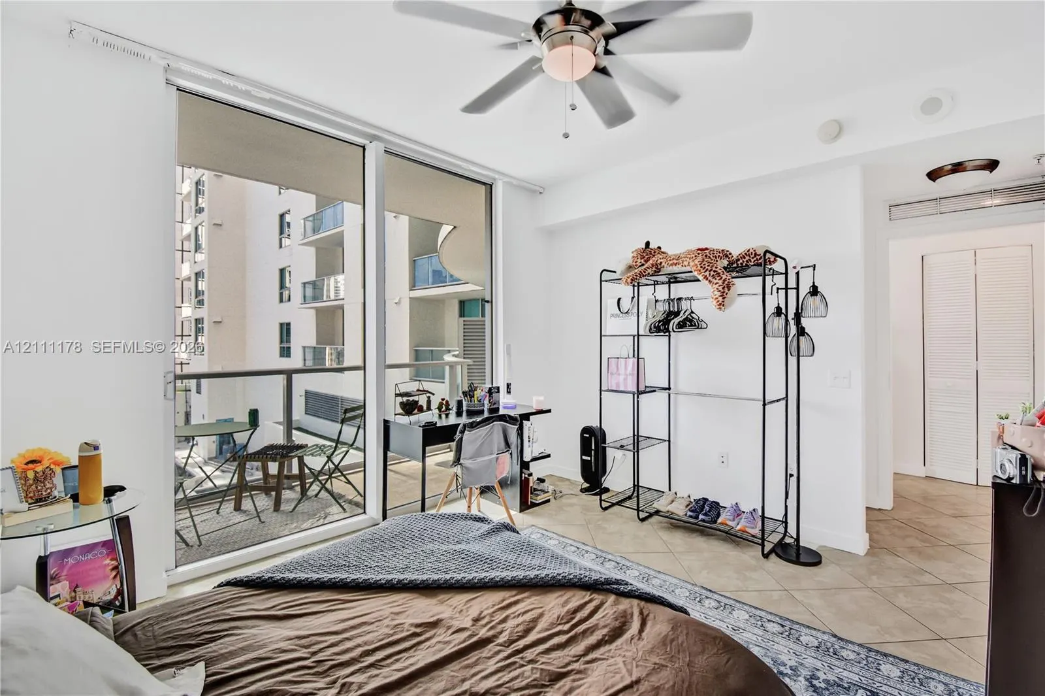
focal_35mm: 15
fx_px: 435
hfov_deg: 100.4
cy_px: 348
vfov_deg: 77.3
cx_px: 522
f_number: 4.5
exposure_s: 1/320
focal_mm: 10
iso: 720
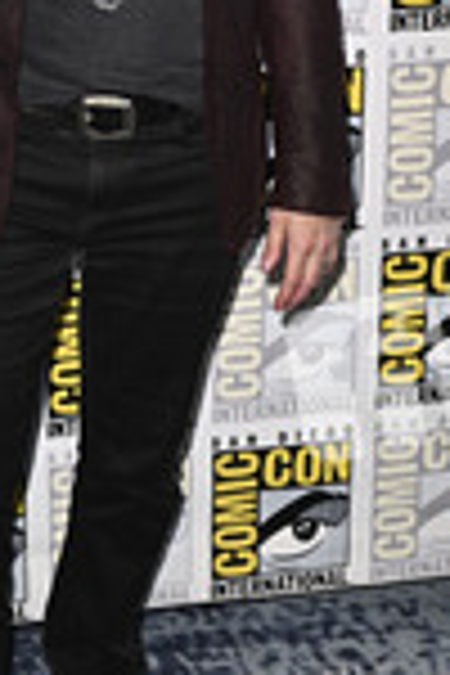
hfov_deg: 14.2
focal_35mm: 96
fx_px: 1800
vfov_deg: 21.0
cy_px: 130
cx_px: 108
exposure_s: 1/250
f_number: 4.5
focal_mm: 36
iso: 1250
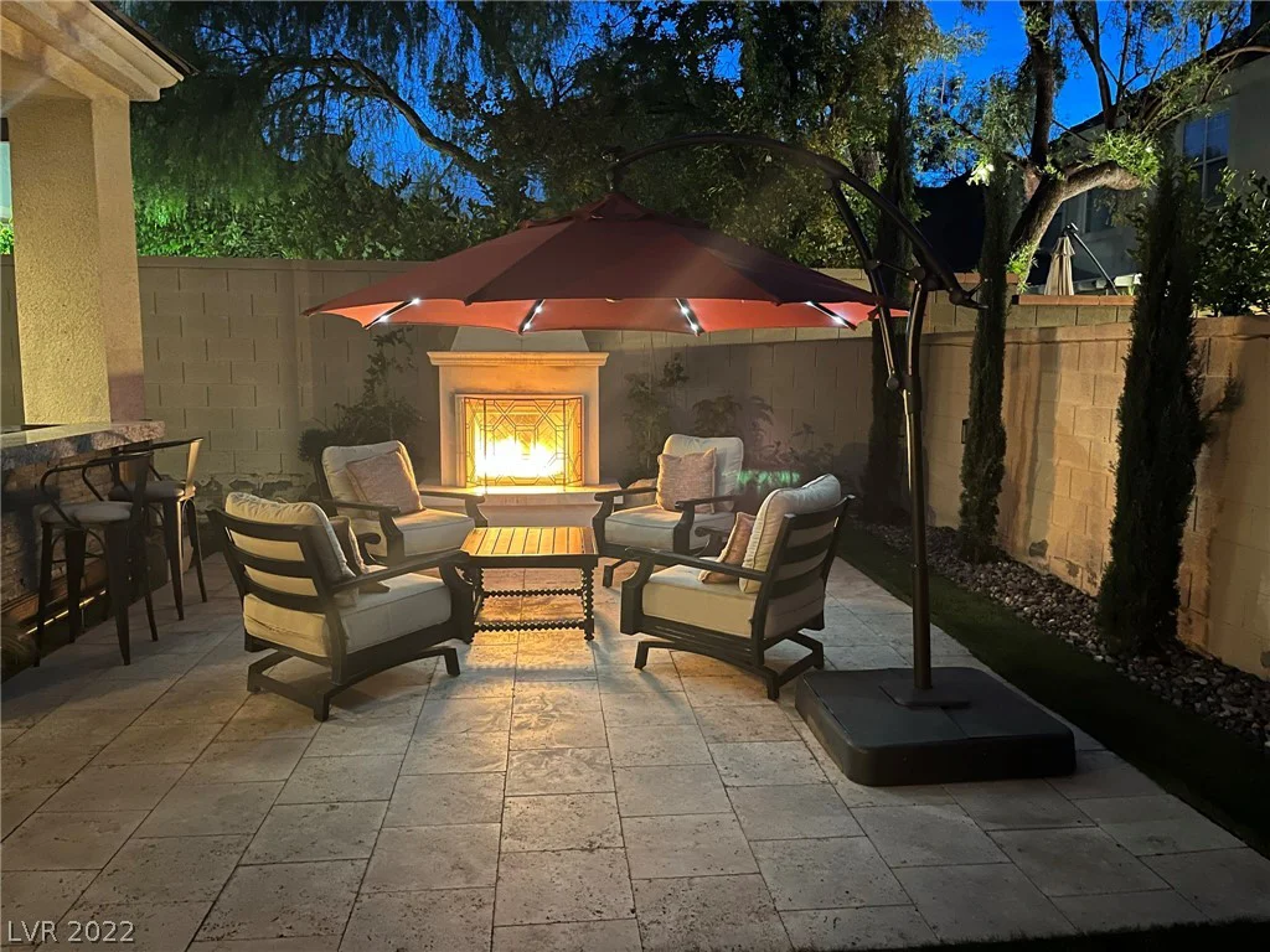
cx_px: 635
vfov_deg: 53.1
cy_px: 476
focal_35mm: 26
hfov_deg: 67.3
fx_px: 954
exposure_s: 1/9
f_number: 1.6
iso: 640
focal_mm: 5.1
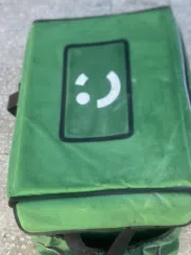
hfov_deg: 35.1
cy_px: 158
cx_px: 109
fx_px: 302
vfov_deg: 45.4
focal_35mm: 41
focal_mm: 5.1
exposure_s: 1/581
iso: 32
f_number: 1.6
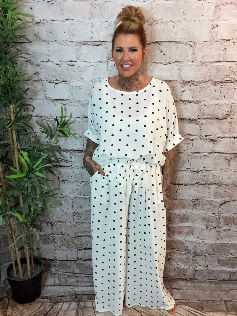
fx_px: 274
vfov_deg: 60.0
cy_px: 158
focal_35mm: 30
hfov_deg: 46.8
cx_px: 118
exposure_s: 1/50
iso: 200
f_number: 1.9
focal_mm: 2.69
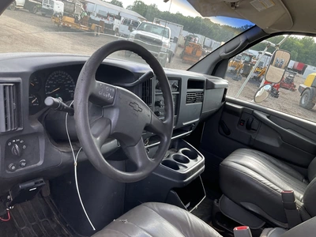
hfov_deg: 61.7
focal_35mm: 29
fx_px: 265
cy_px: 118
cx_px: 158
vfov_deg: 48.2
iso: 20
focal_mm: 3
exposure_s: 1/174
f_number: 1.8
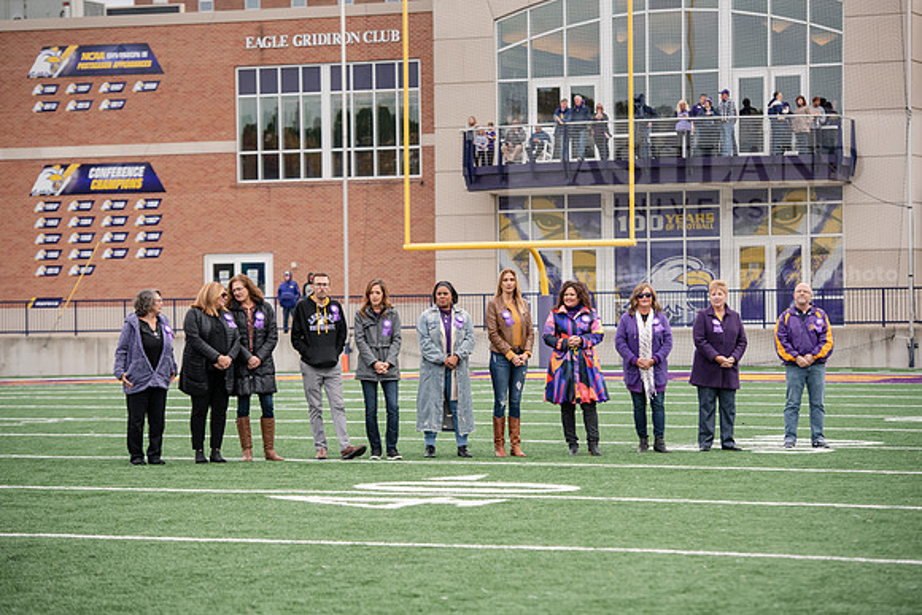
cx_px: 461
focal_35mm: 120
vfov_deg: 11.4
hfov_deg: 17.1
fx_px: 3074
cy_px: 308
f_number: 4
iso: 400
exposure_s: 1/1000
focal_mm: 120
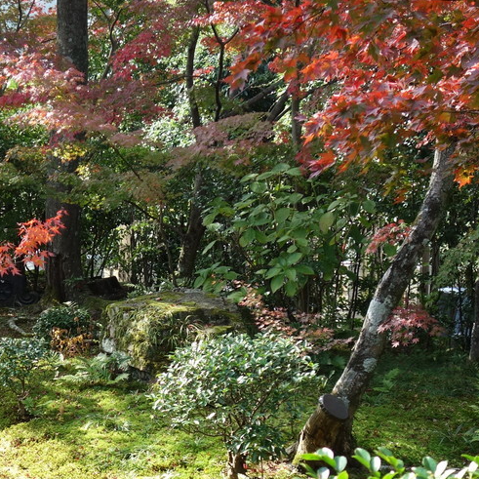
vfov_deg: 21.7
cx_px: 32
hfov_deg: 21.4
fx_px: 1237
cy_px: 364
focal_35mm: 79
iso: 160
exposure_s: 1/250
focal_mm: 14.07
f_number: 2.8
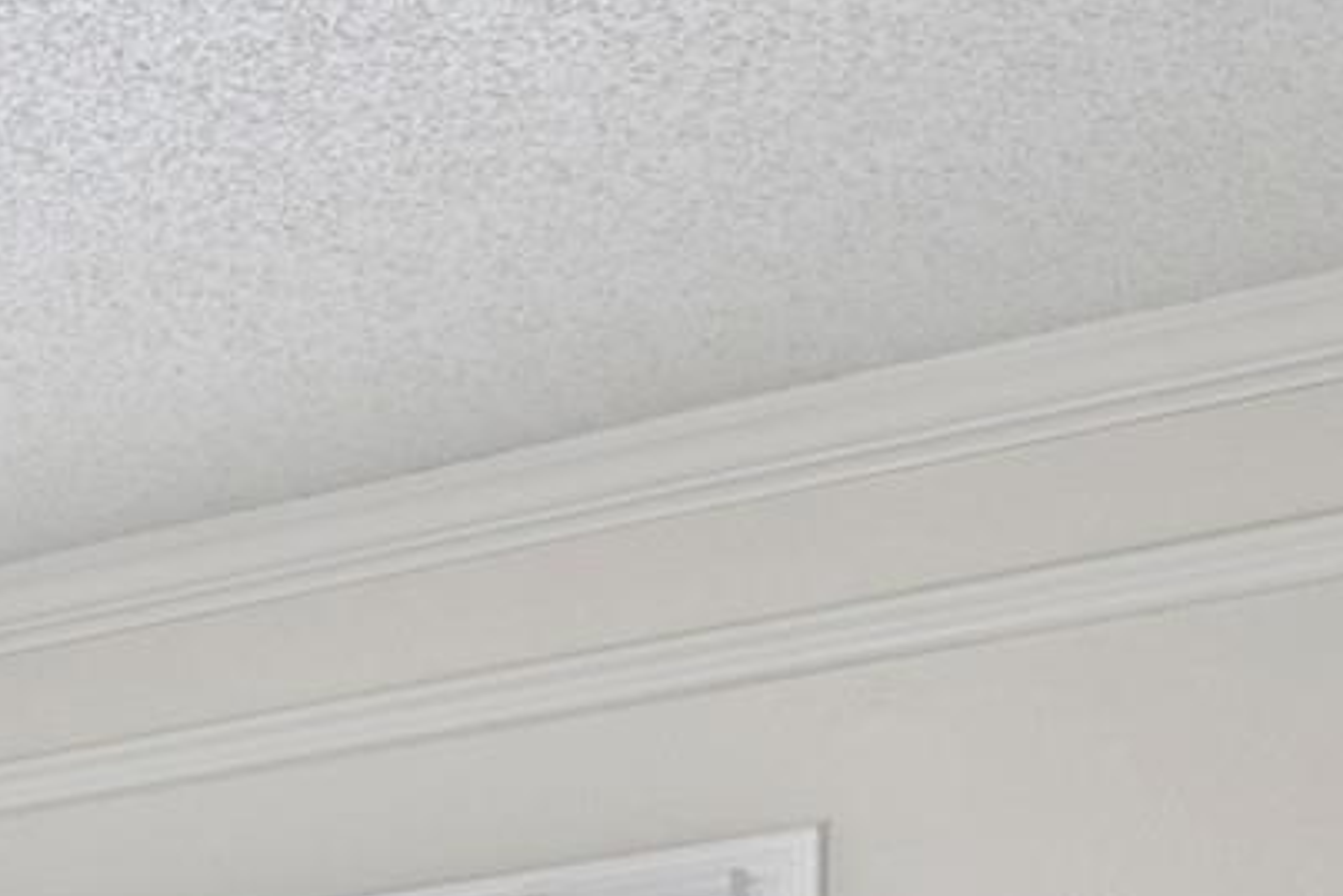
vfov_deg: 10.9
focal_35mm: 115
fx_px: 4291
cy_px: 1767
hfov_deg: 16.1
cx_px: -750
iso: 800
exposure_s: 1/4
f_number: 9.5
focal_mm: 16
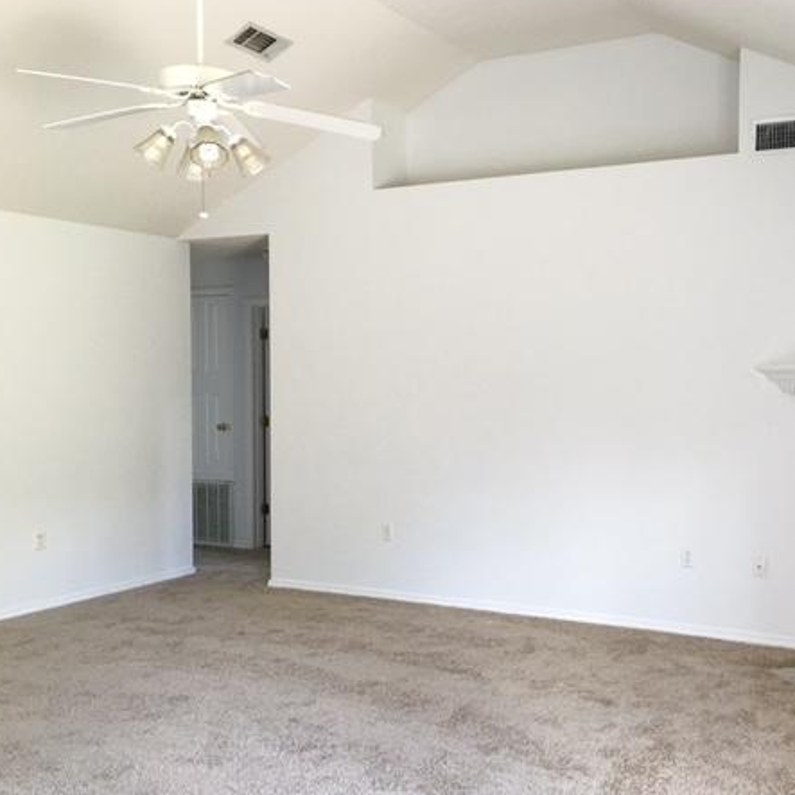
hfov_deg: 44.1
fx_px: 961
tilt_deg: -1.3
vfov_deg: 44.9
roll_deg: +0.1
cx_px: 549
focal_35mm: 37
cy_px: 407
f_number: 2.2
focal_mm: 4.15
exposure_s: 1/30
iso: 40
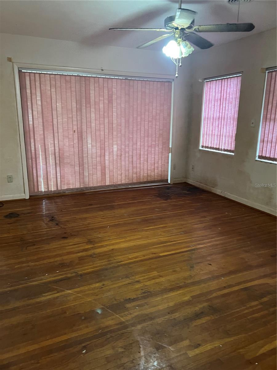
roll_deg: +0.4
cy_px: 185
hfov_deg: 53.1
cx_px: 138
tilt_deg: -12.0
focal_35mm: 26
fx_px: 277
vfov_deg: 67.3
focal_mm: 5.7
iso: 500
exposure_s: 1/40
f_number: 1.5
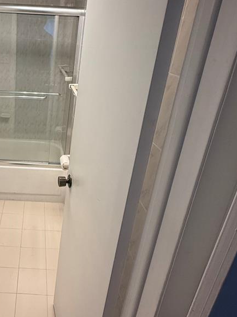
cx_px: 37
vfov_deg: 61.3
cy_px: 132
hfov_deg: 45.0
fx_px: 265
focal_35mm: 29
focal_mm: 2.22
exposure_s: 1/120
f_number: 2.2
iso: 160
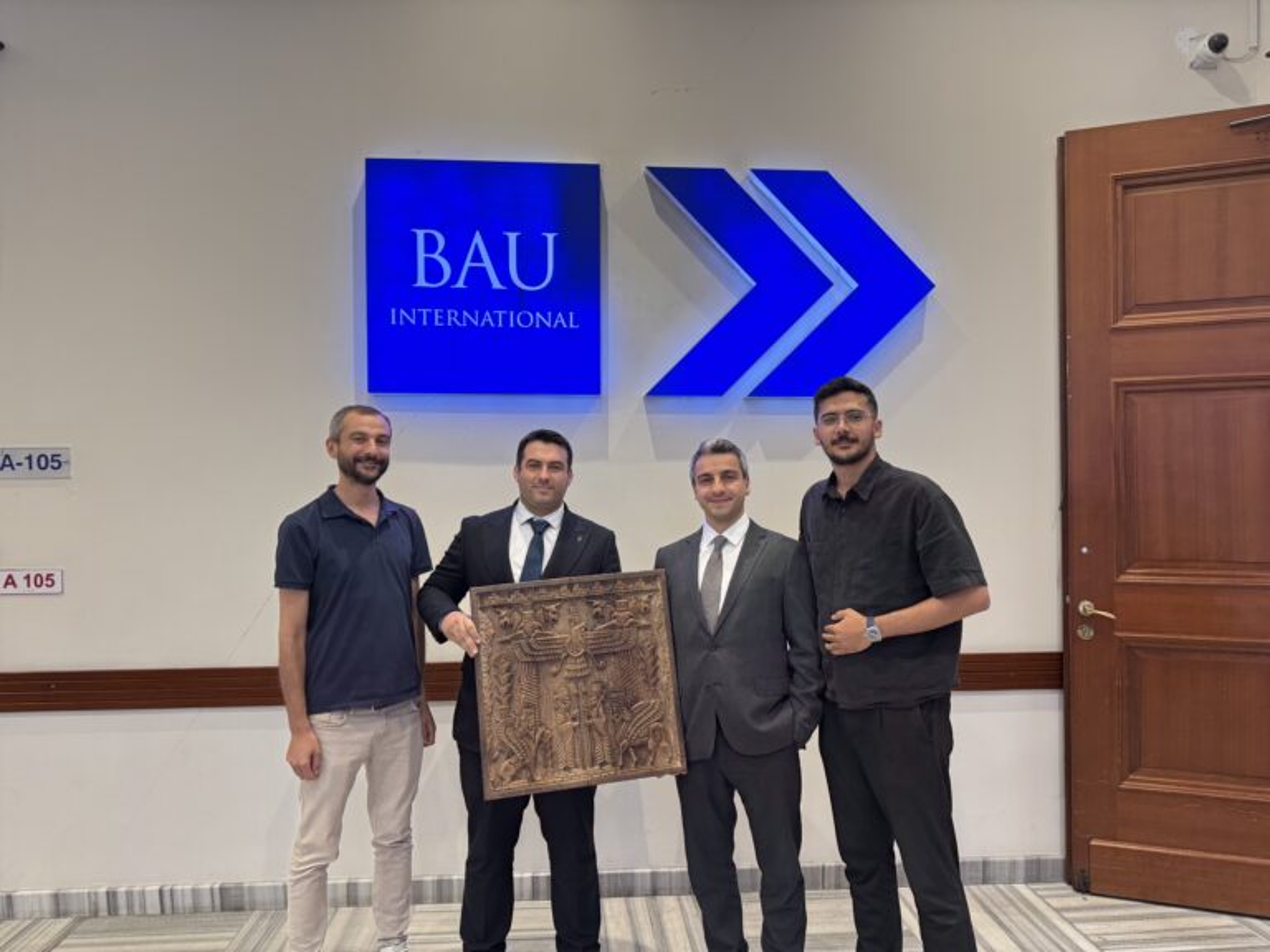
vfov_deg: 56.8
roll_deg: +0.0
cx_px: 635
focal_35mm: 24
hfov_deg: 71.6
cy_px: 476
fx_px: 881
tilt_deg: +0.0
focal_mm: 6.76
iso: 200
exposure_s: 1/100
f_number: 1.78
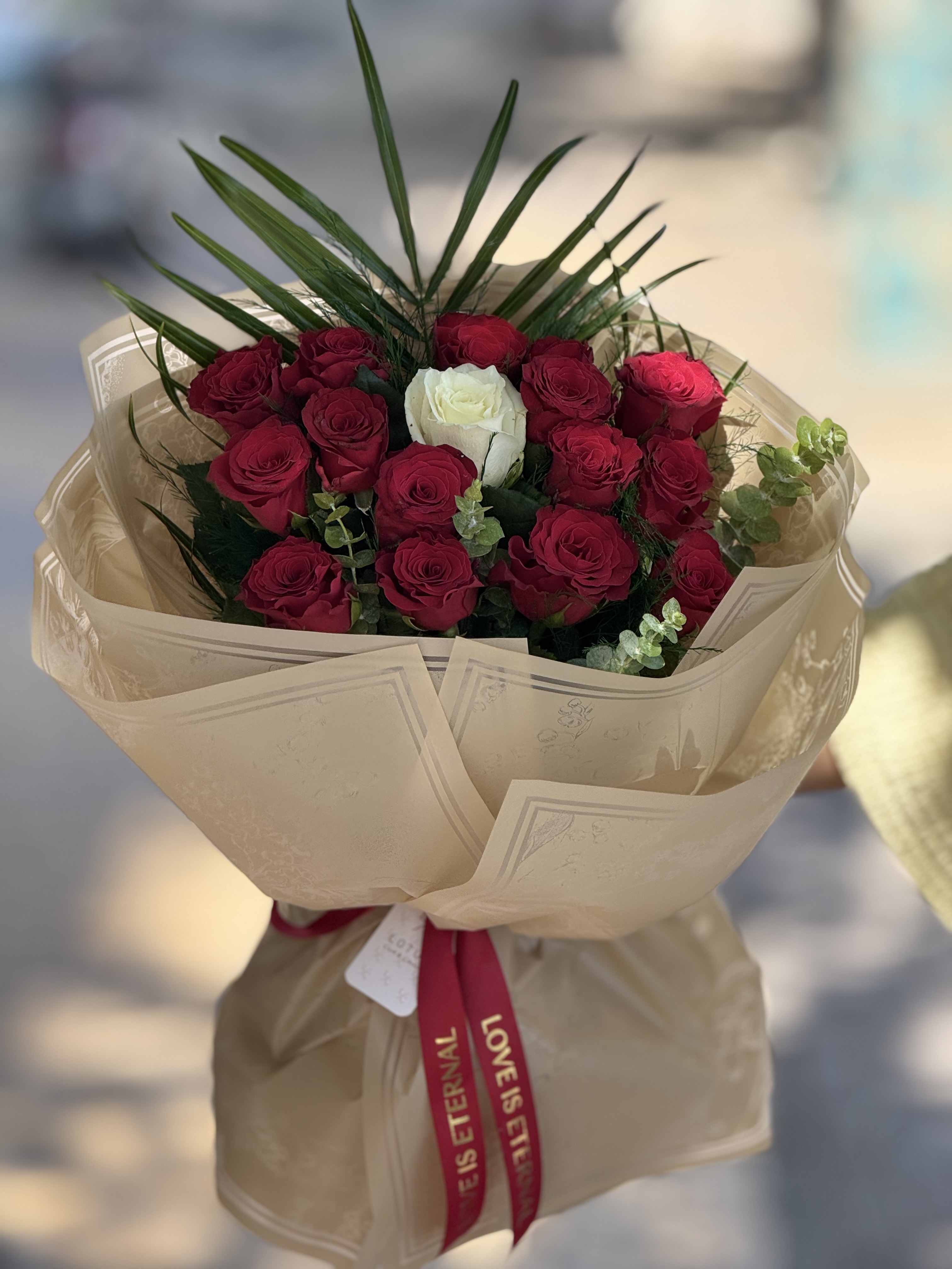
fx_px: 4400
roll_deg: -1.0
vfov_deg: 16.4
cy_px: 634
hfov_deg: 12.3
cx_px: 476
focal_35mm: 120
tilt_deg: -11.1
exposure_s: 1/428
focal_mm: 15.66
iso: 64
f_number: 2.8
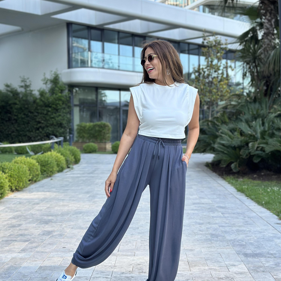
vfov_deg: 30.0
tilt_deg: -1.5
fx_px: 523
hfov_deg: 30.0
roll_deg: -0.2
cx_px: 140
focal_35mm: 57
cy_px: 145
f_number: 1.78
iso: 80
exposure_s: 1/546
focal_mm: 6.86
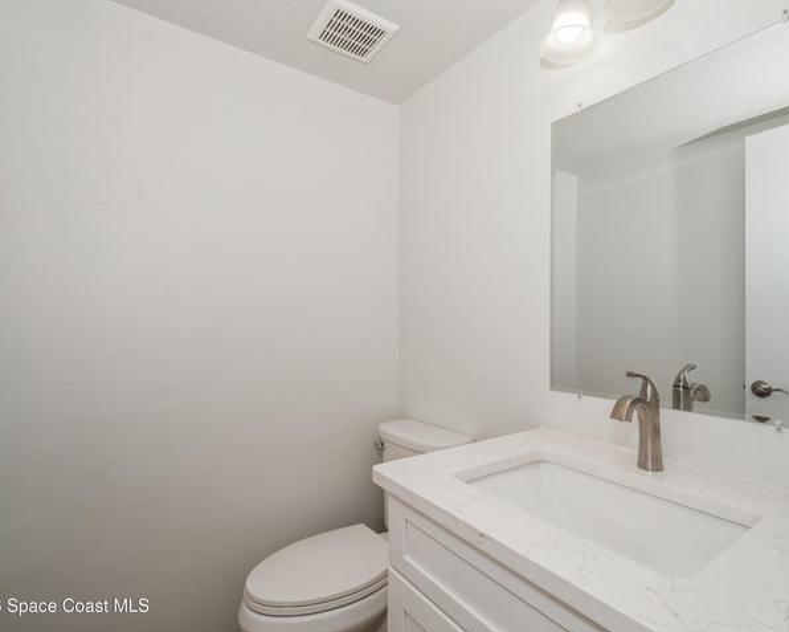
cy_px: 317
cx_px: 423
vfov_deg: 77.0
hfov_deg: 89.5
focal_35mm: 17
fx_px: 397
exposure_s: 1/80
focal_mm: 15
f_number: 8
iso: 200
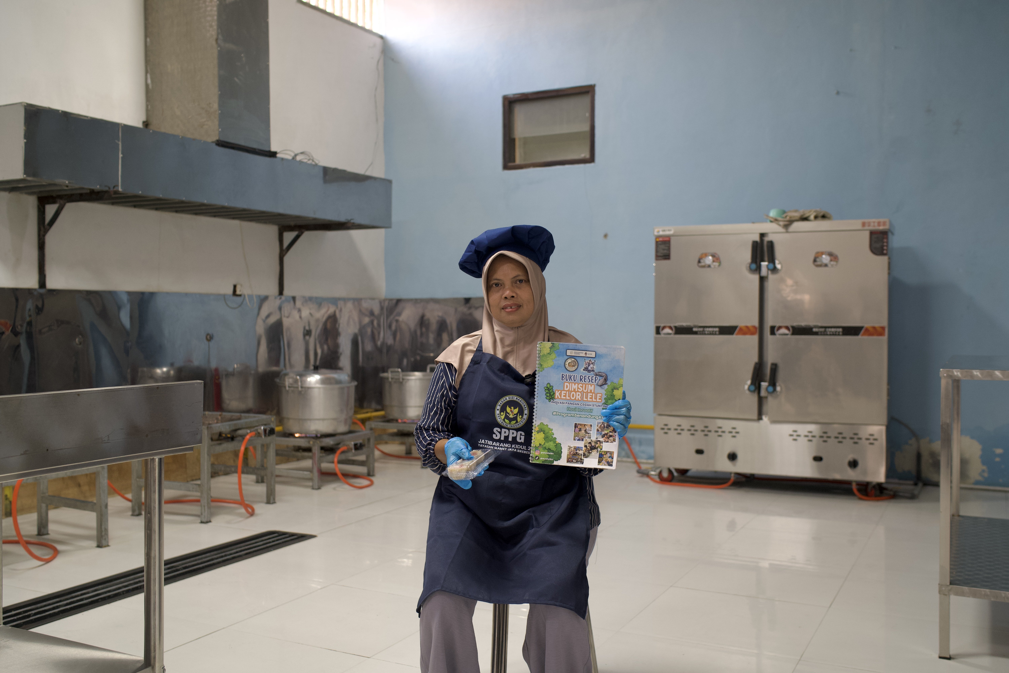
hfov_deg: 54.4
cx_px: 504
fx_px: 981
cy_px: 336
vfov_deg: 37.9
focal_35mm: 35
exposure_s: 1/100
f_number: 3.2
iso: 640
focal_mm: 35
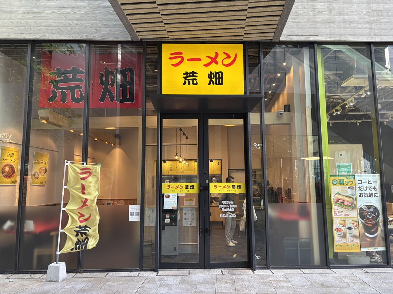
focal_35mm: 26
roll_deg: +0.9
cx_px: 196
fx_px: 295
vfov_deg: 53.1
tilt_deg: +7.0
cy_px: 147
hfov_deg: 67.3
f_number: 1.6
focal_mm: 5.96
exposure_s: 1/120
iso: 125
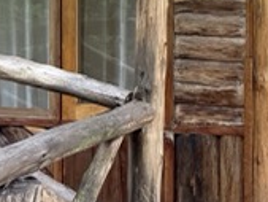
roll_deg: +0.3
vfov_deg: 15.6
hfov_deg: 19.8
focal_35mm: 91
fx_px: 705
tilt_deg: -0.5
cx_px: 350
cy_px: -46
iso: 500
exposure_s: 1/60
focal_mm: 6.76
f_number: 1.78
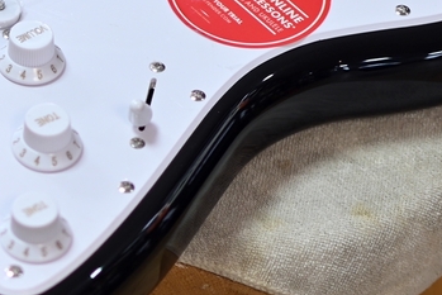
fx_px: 1848
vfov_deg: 9.1
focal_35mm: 150
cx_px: 19
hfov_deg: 13.5
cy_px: 35
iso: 100
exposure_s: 1/60
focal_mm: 35
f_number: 1.8
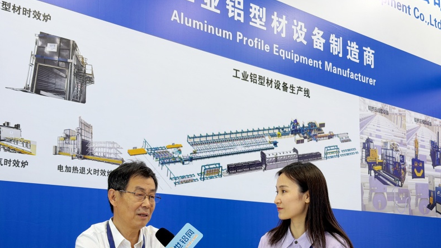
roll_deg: +0.2
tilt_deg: +8.5
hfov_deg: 39.2
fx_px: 620
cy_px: 161
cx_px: 219
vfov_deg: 22.6
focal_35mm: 53
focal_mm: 6.76
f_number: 1.78
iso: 50
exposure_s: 1/121
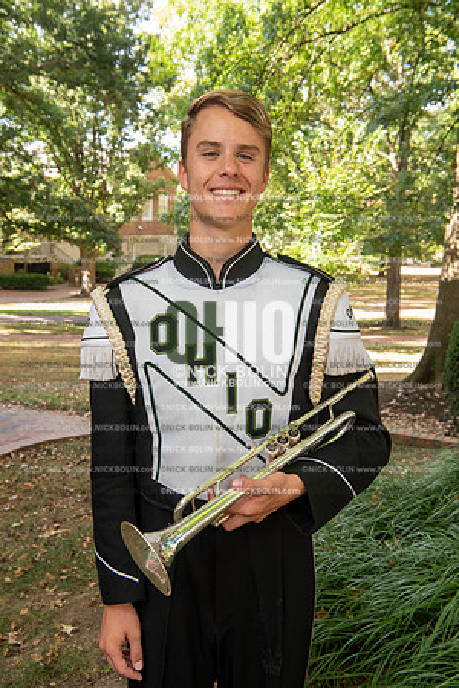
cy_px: 344
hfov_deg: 31.9
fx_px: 803
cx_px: 230
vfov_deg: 46.4
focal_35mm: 42
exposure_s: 1/100
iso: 500
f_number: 8
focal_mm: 42
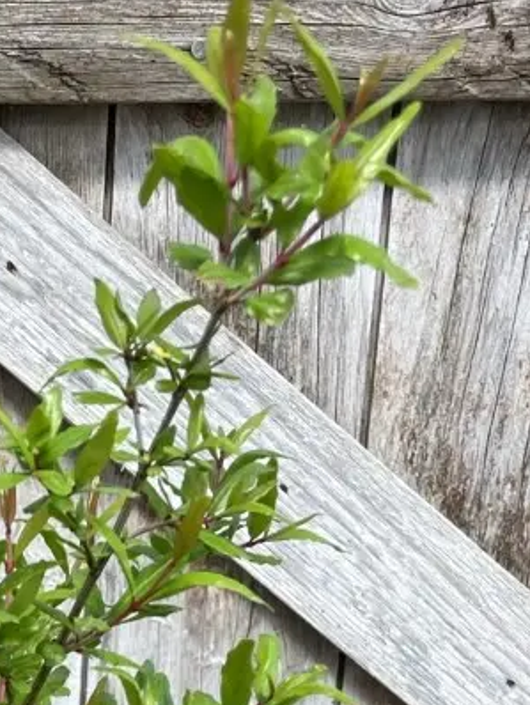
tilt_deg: -21.8
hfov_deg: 14.9
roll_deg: -0.2
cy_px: 1141
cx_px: -186
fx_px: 1917
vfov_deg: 18.0
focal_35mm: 94
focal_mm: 4.2
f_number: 1.6
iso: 32
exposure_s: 1/102
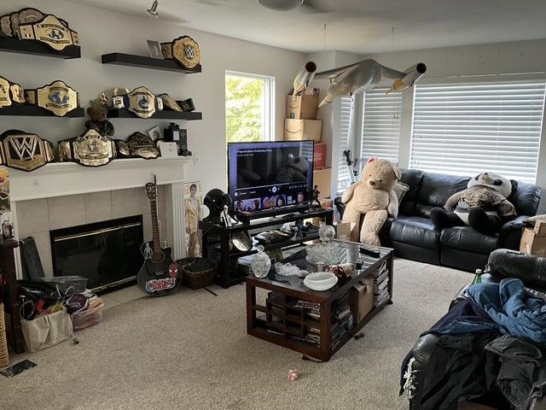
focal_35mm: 29
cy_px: 205
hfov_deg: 61.7
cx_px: 273
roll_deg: -0.4
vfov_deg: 48.2
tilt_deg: -10.2
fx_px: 457
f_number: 1.8
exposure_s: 1/60
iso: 125
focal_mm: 3
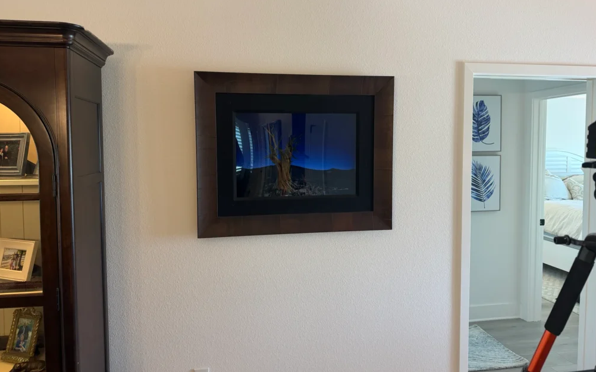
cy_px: 168
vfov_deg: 47.5
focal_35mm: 26
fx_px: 422
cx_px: 299
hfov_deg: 70.4
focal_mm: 6.76
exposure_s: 1/60
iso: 160
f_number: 1.78
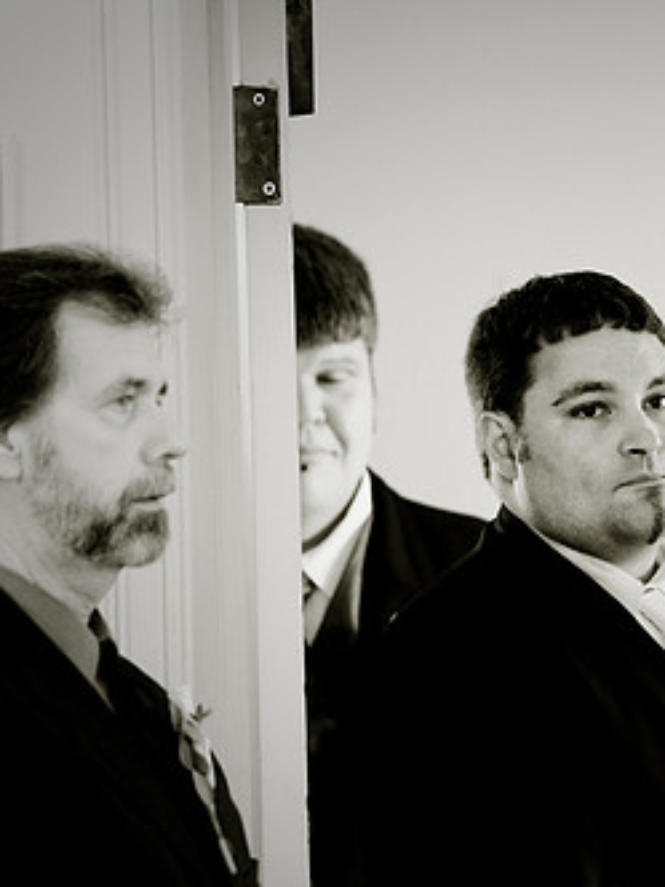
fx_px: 12884
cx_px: 620
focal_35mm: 503
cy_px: 464
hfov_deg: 3.0
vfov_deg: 3.9
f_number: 3.5
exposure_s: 1/25
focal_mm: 200
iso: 200
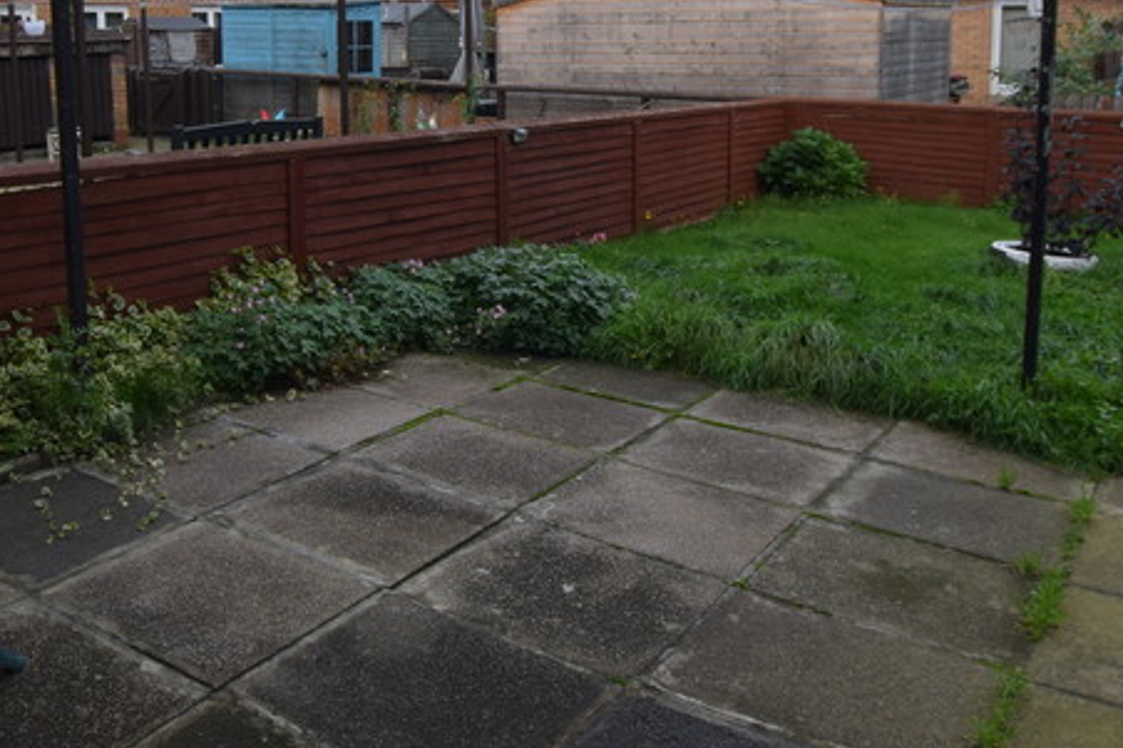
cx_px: 484
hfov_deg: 55.6
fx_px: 1060
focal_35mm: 34
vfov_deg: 37.7
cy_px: 173
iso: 320
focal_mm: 10
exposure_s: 1/250
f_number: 8
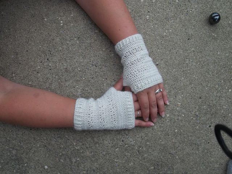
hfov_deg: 55.4
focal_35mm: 33
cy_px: 87
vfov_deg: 42.9
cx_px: 116
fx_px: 221
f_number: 8
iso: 64
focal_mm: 5.9
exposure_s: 1/160
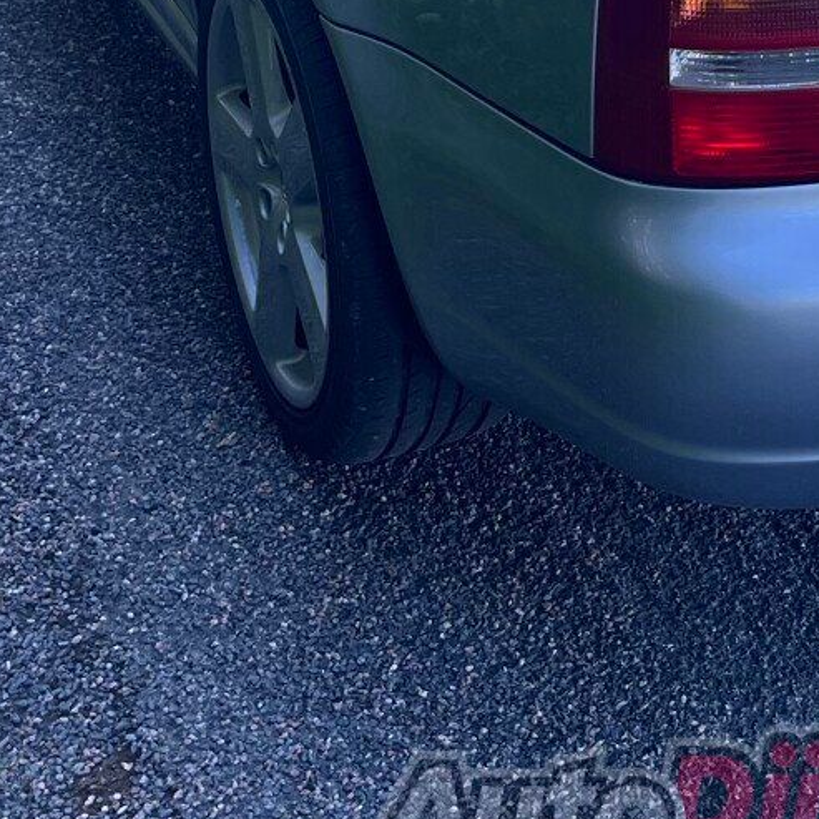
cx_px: 678
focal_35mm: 91
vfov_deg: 18.1
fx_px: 2436
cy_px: -177
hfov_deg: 18.9
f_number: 1.6
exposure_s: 1/388
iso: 50
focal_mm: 5.1
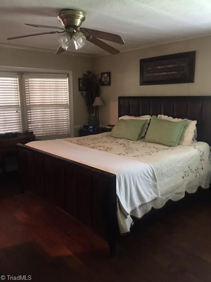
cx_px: 106
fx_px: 236
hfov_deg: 48.2
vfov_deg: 61.7
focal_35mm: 29
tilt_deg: -10.4
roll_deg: +0.3
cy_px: 141
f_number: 2.2
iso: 80
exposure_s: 1/4
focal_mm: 4.15
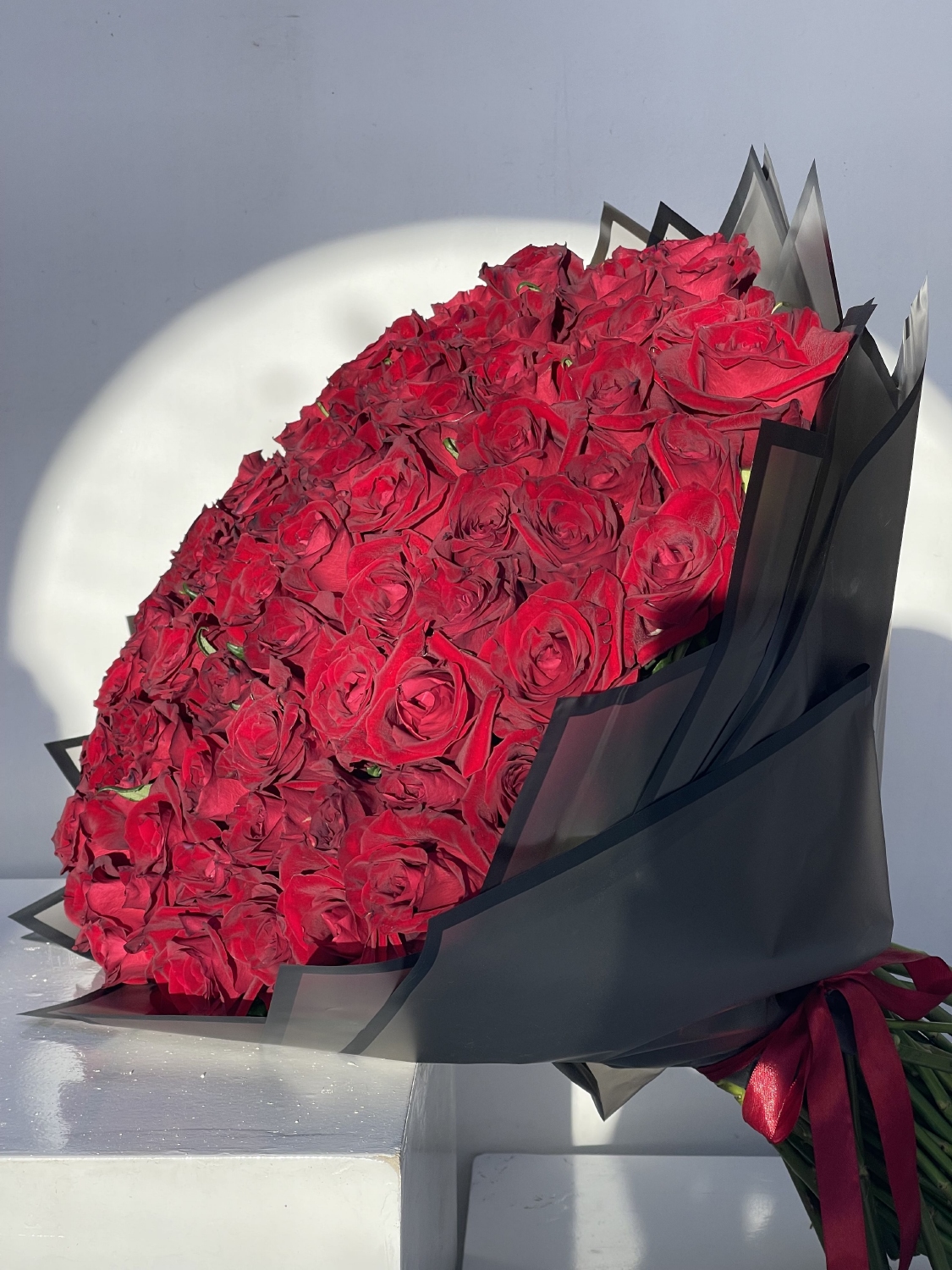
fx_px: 2347
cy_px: 635
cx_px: 476
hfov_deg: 22.9
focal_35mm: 64
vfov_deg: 30.3
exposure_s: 1/960
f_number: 2.2
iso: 20
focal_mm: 7.5
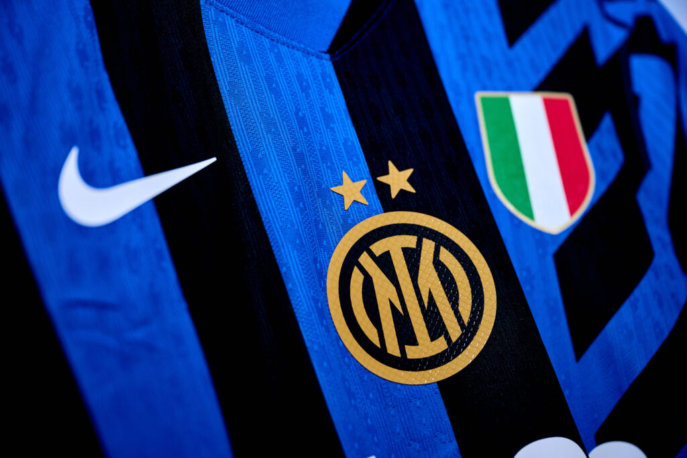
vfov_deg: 25.1
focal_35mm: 54
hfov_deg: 36.9
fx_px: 1031
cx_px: 344
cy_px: 229
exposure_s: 1/200
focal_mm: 54
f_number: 3.5
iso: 400
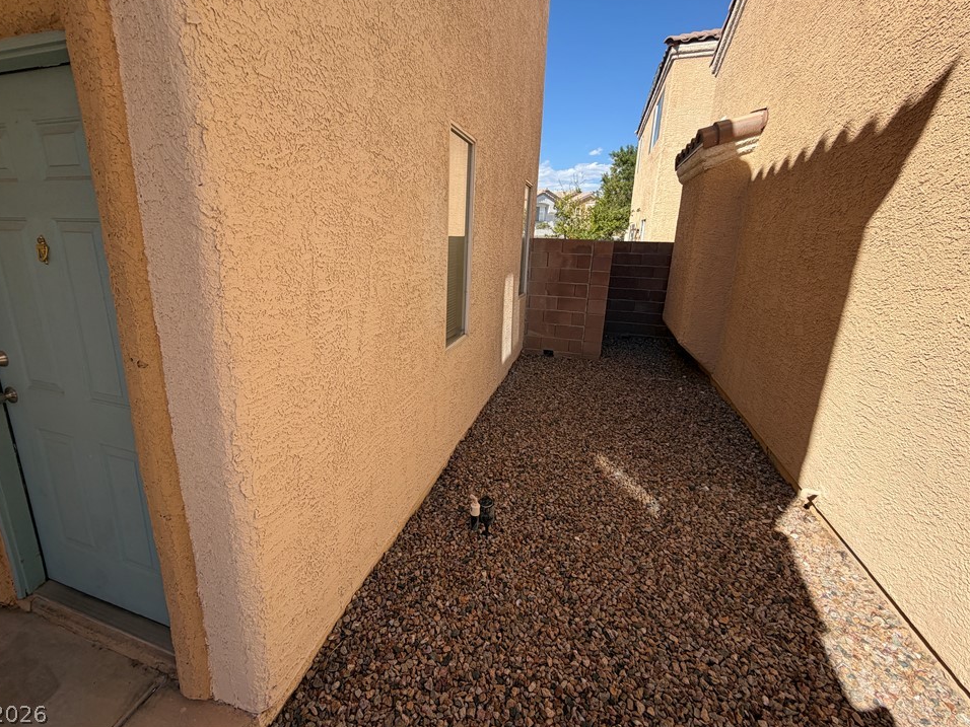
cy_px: 342
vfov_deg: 81.7
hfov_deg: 98.1
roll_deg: -0.8
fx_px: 420
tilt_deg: -15.2
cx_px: 456
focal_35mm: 15
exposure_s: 1/770
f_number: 2.2
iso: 32
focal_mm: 2.22
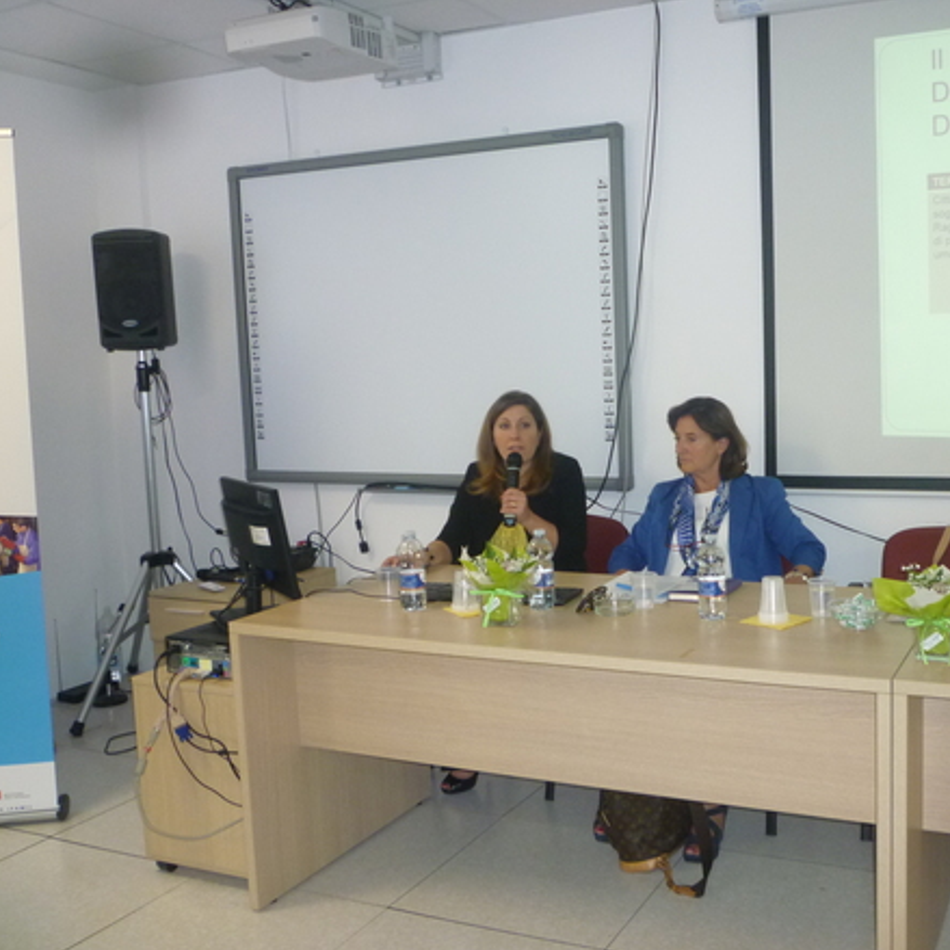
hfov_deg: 46.5
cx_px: 630
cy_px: 485
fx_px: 1087
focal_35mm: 35
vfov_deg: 47.2
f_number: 3.3
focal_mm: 5.2
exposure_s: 1/30
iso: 200
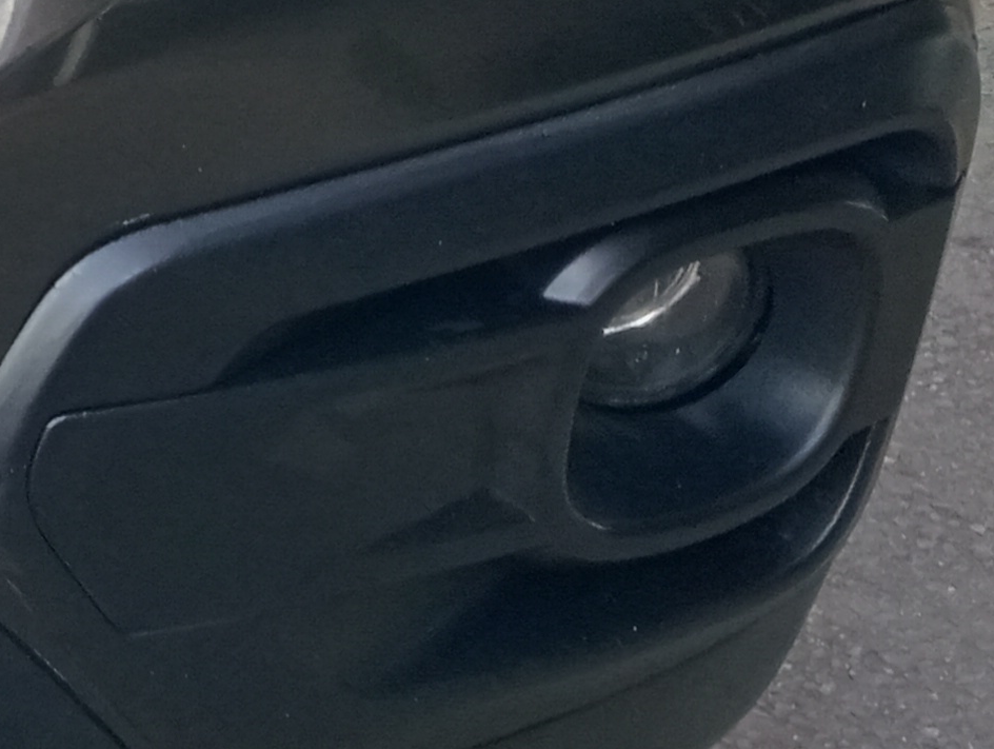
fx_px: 3480
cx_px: -1074
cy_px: -413
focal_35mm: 121
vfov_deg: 11.7
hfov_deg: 13.6
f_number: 1.8
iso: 100
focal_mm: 3.98
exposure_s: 1/1070
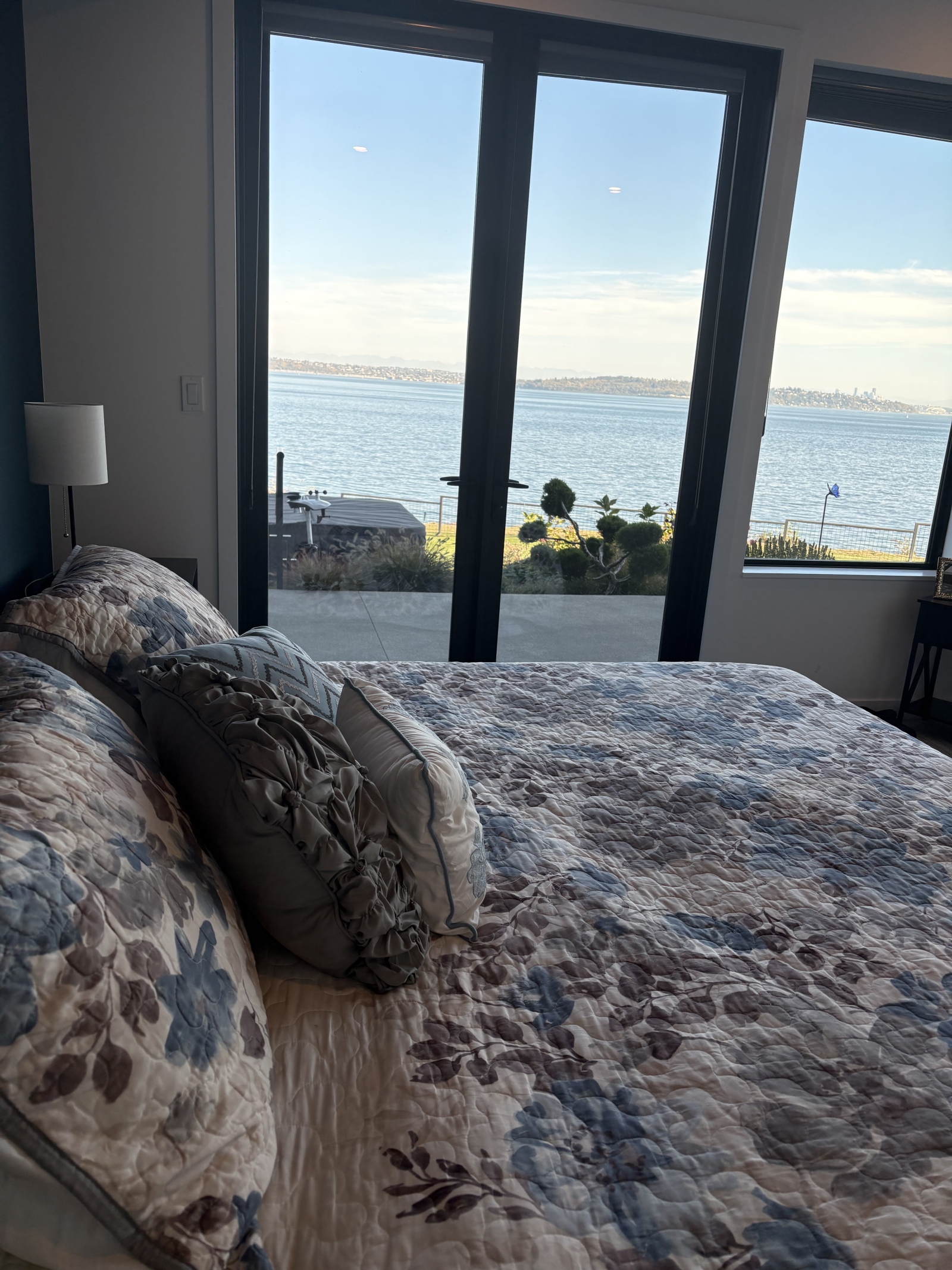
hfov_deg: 53.1
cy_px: 635
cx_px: 476
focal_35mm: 26
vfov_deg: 67.3
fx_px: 953
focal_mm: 5.96
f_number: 1.6
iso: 50
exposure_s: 1/654
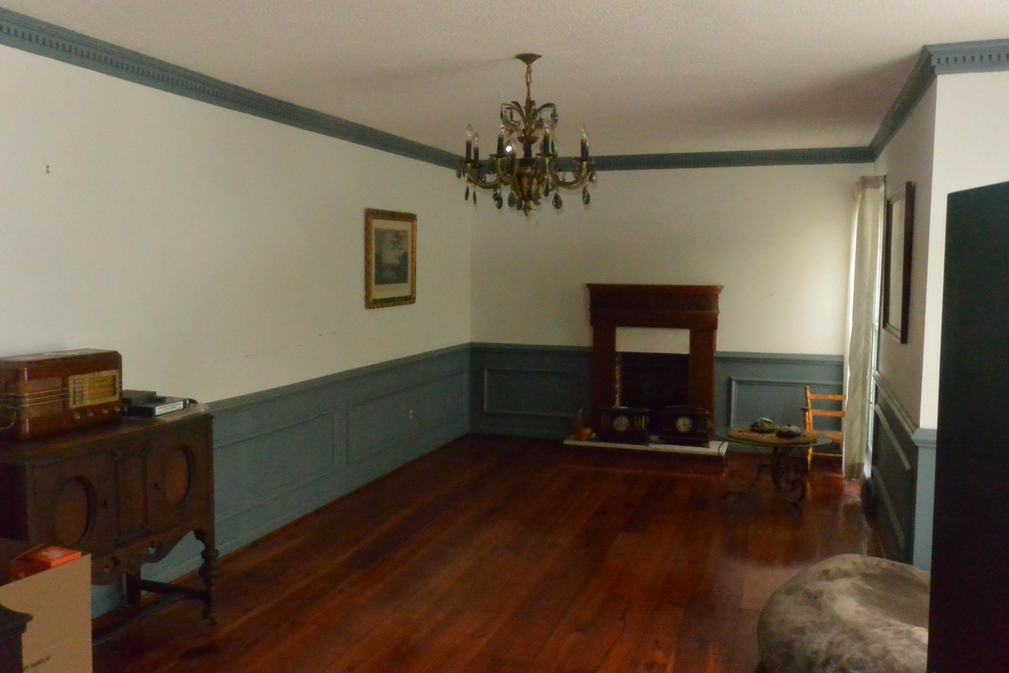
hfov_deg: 60.3
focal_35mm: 31
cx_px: 504
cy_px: 336
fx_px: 869
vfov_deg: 42.3
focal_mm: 11.8
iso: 2800
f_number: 3.8
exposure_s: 1/15
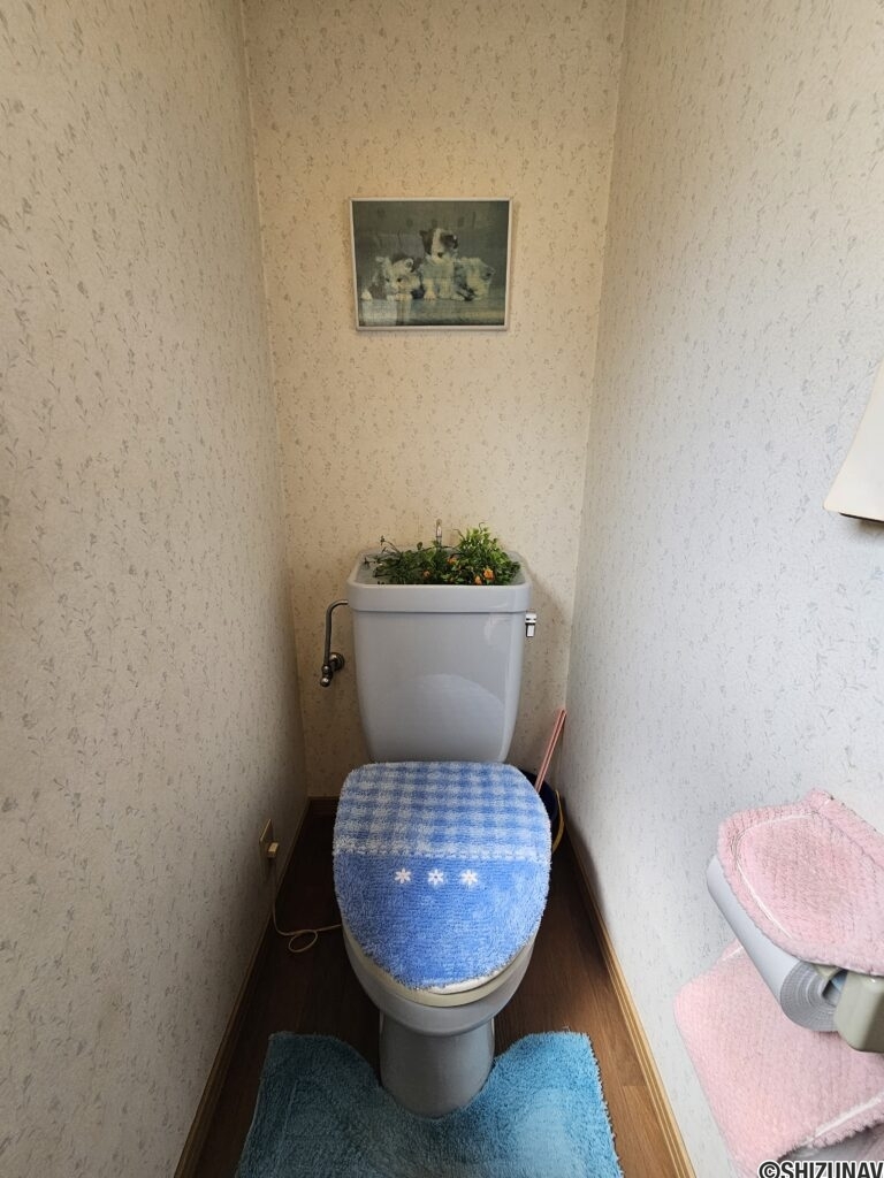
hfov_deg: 89.9
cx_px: 442
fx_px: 443
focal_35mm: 13
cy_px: 589
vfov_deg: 106.2
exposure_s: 1/100
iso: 80
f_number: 2.2
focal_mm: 2.2
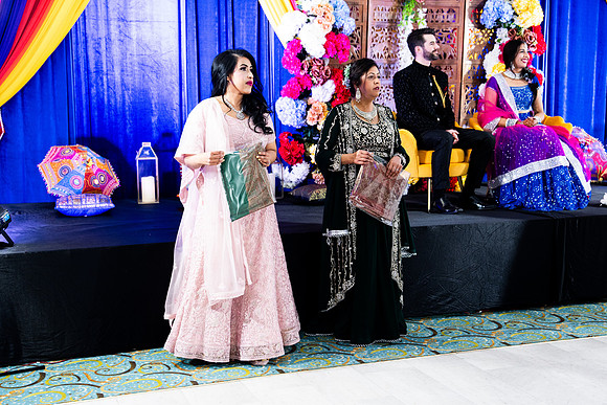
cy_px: 202
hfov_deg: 39.6
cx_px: 304
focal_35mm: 50
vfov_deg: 27.0
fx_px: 843
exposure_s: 1/125
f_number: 3.2
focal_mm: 50
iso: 1600
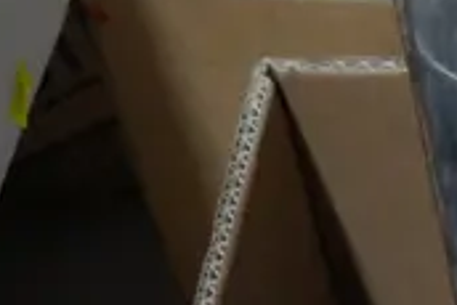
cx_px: 1079
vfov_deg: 6.4
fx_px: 2516
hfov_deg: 9.3
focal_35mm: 198
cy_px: 858
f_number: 3.6
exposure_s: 1/60
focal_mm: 16
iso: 1000
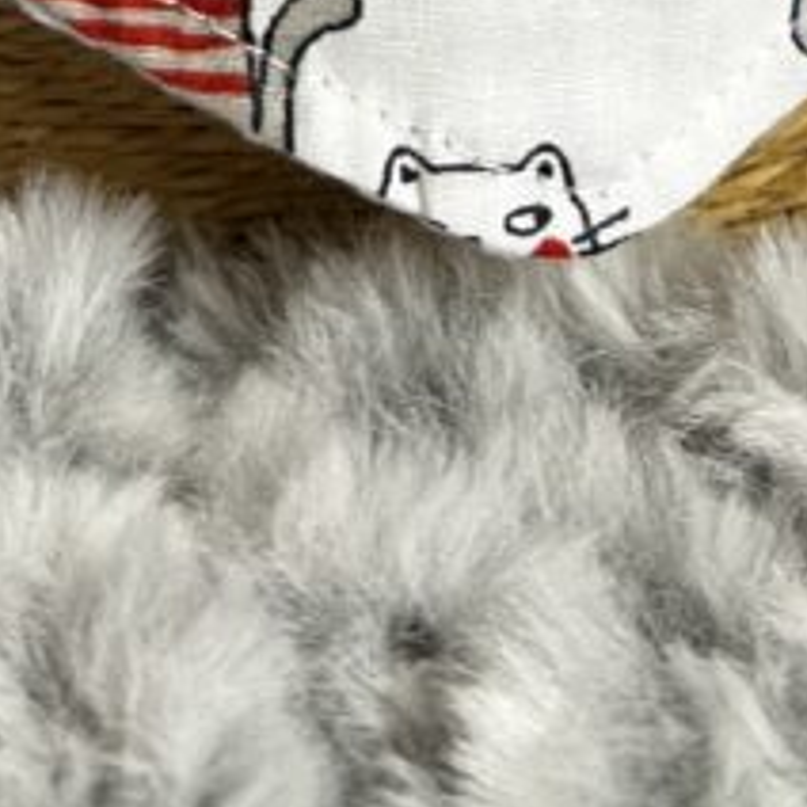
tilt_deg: -13.3
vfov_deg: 12.4
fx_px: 2928
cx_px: 350
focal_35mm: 111
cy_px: -1123
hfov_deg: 15.7
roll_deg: +1.2
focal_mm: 5.1
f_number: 1.6
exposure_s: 1/47
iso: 100
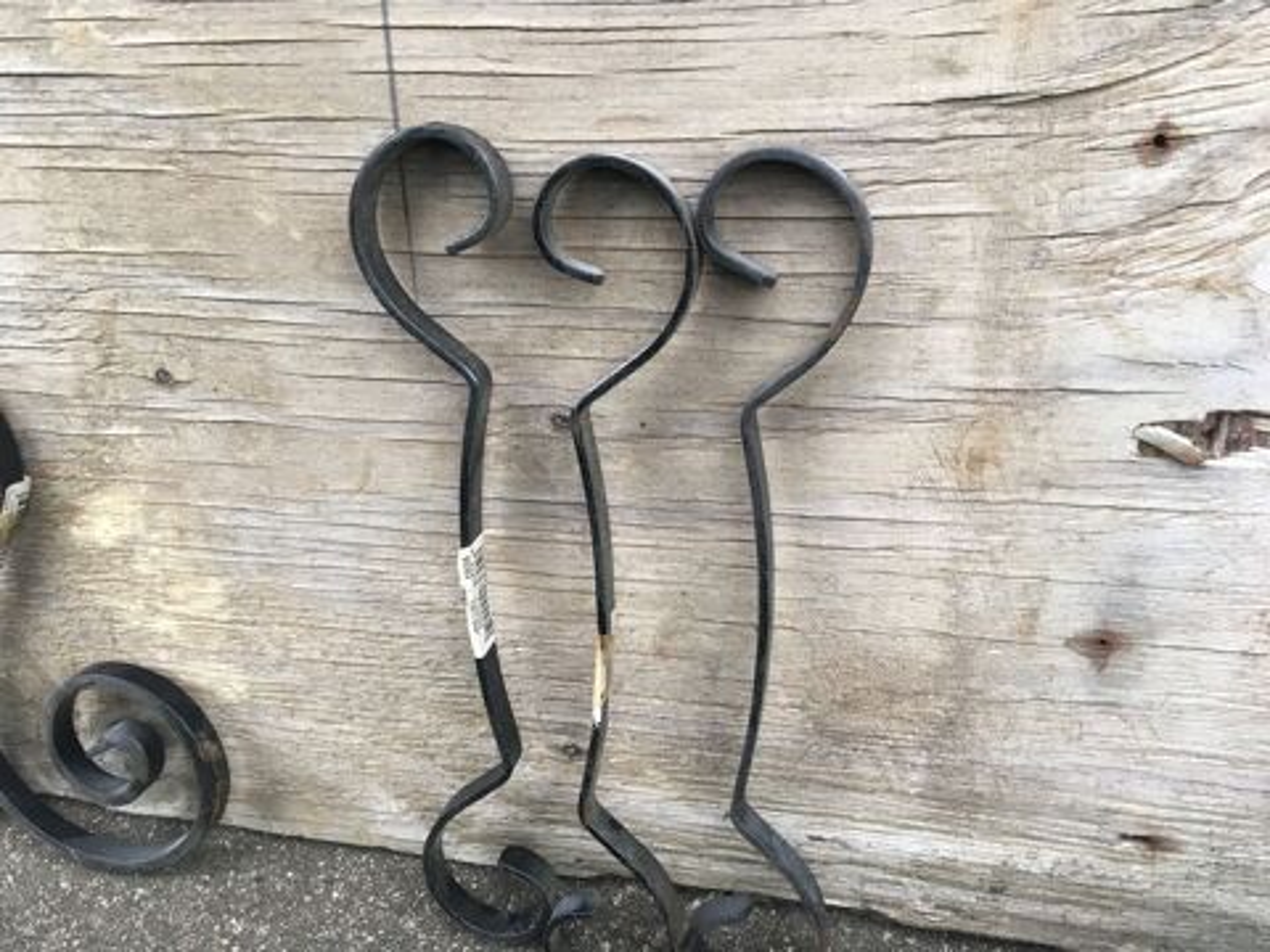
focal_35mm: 29
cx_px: 635
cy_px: 476
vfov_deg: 48.2
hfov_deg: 61.7
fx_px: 1064
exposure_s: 1/33
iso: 25
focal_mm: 4.15
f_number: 2.2
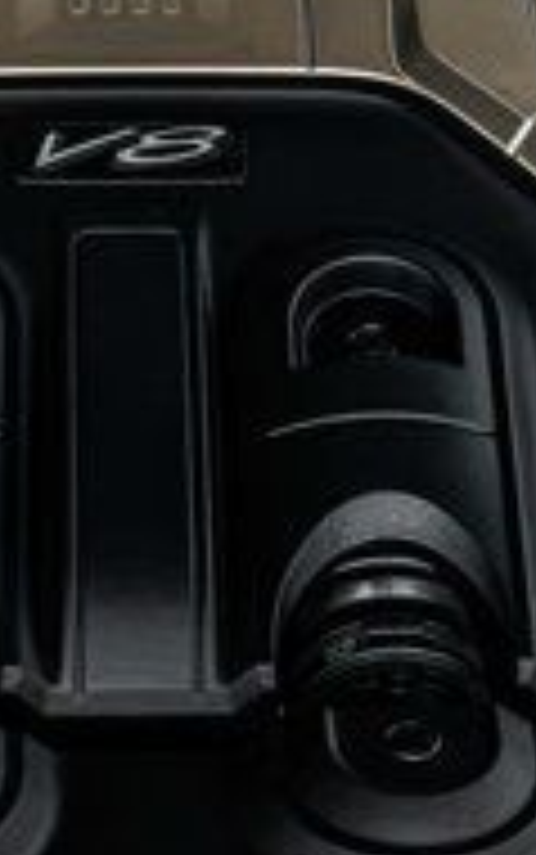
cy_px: 209
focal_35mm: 180
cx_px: 104
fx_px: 4201
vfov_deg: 11.6
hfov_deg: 7.3
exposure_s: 1/50
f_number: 4.5
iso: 1600
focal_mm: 28
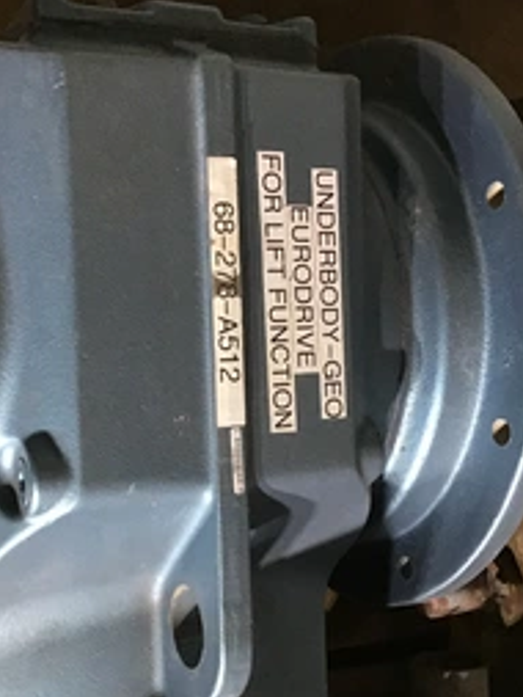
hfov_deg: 29.6
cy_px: 394
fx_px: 986
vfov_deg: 38.8
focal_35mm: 49
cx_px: 190
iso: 200
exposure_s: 1/20
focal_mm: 3.3
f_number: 2.4
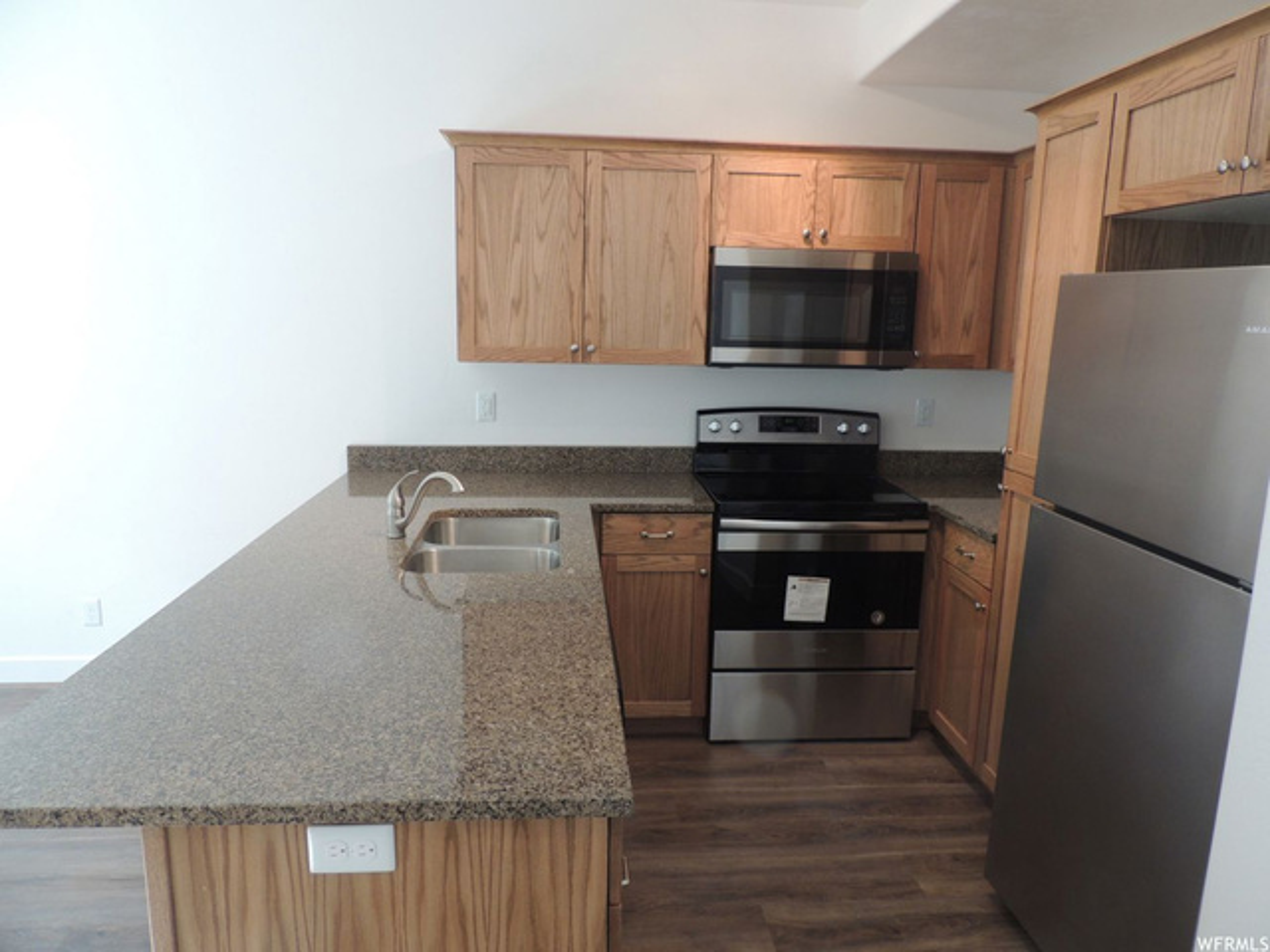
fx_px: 881
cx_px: 635
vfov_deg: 56.8
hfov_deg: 71.6
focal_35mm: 24
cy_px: 476
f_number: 3
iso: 160
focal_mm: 4.3
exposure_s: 1/30
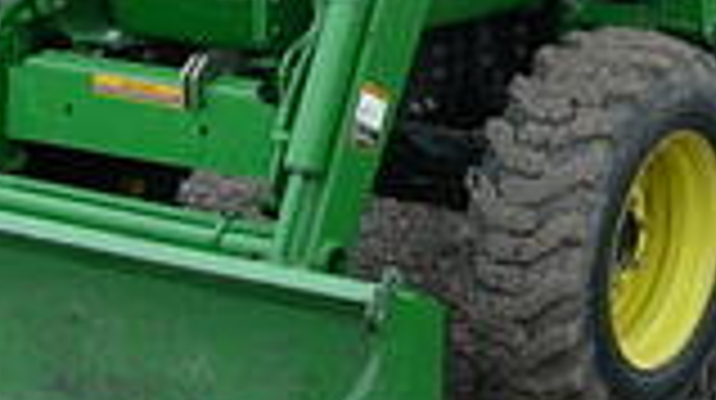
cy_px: 49
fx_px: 2693
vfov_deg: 8.5
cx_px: 576
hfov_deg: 15.0
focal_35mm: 142
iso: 64
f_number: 2.8
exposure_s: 1/497
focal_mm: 7.8
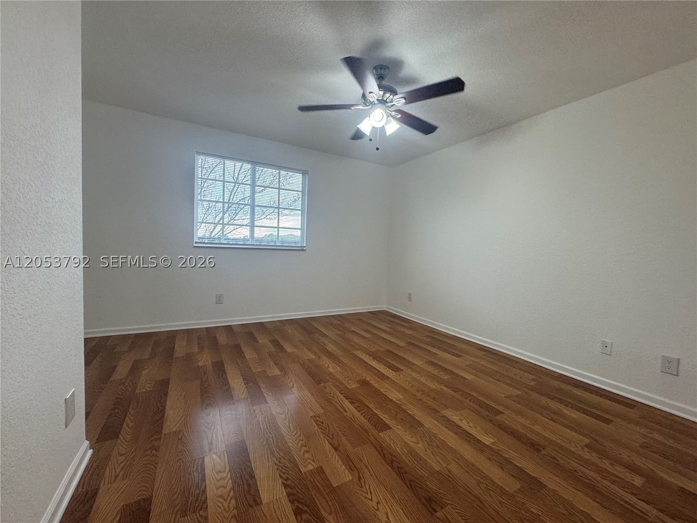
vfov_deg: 85.7
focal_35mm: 14
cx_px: 348
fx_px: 282
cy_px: 262
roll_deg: -2.1
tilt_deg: -3.1
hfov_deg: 102.1
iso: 200
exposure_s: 1/120
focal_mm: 2.22
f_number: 2.2
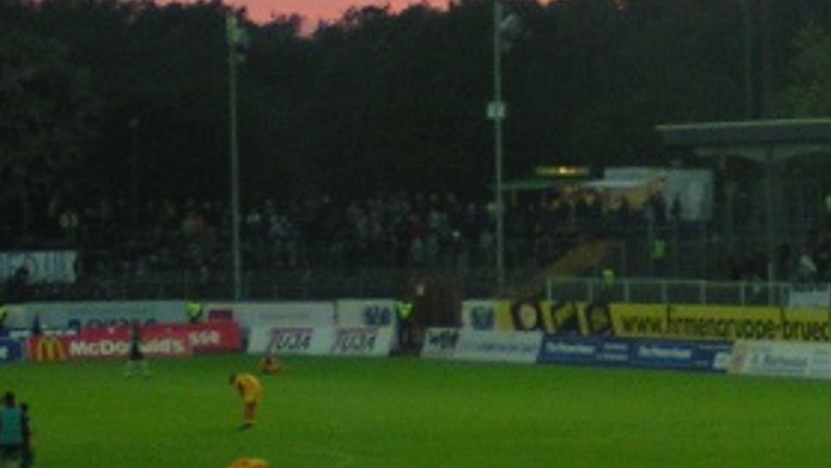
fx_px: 4473
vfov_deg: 6.0
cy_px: -95
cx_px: 462
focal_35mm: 203
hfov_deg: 10.6
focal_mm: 10
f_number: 3.2
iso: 125
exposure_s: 1/100
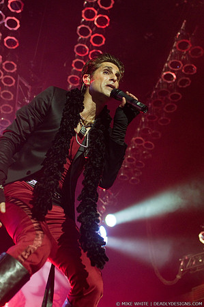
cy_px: 154
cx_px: 102
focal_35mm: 52
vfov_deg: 37.9
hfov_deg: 25.7
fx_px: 447
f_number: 3.2
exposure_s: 1/160
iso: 800
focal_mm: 35
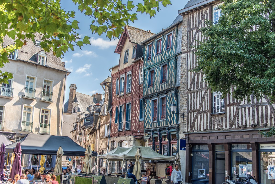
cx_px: 138
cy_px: 92
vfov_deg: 28.1
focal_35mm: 48
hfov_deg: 41.1
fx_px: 367
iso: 160
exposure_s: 1/160
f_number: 4.2
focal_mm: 48
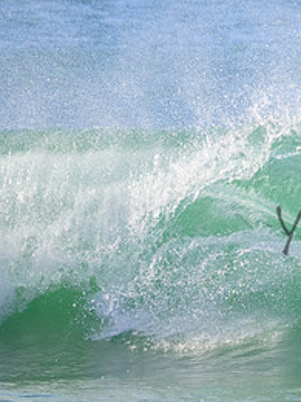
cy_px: 217
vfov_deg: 1.2
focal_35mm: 1714
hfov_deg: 0.9
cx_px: 435
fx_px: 19872
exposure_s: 1/2000
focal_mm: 800
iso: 2200
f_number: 11
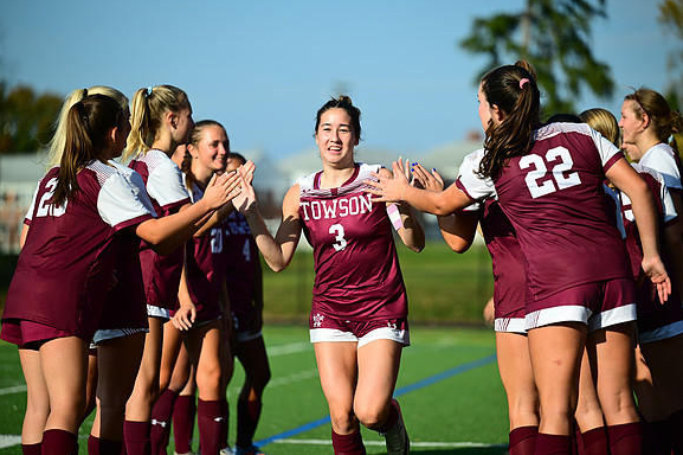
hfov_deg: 12.8
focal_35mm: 161
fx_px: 3053
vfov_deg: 8.5
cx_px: 342
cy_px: 227
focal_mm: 160
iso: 125
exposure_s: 1/2000
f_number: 3.2
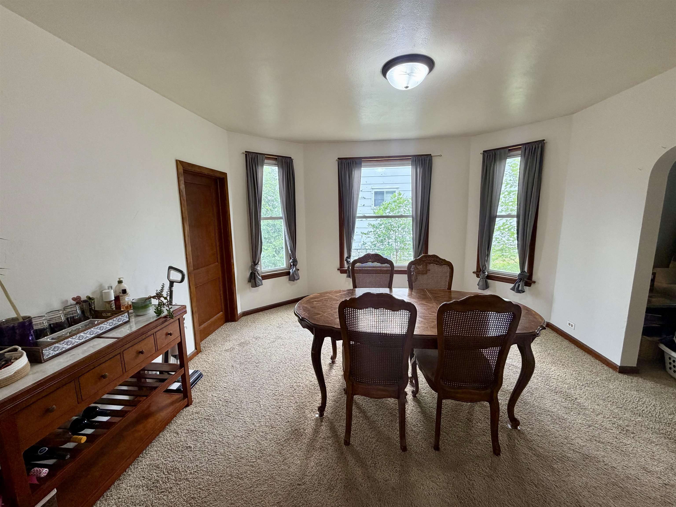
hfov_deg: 102.1
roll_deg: +1.1
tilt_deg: -9.5
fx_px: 273
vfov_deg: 85.7
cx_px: 338
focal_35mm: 14
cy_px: 254
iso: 200
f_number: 2.2
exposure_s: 1/60
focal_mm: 2.22
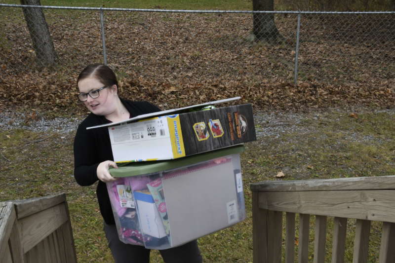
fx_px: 494
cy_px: 132
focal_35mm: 45
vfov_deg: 29.9
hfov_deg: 43.6
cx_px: 198
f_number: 14
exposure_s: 1/100
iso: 400
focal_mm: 30
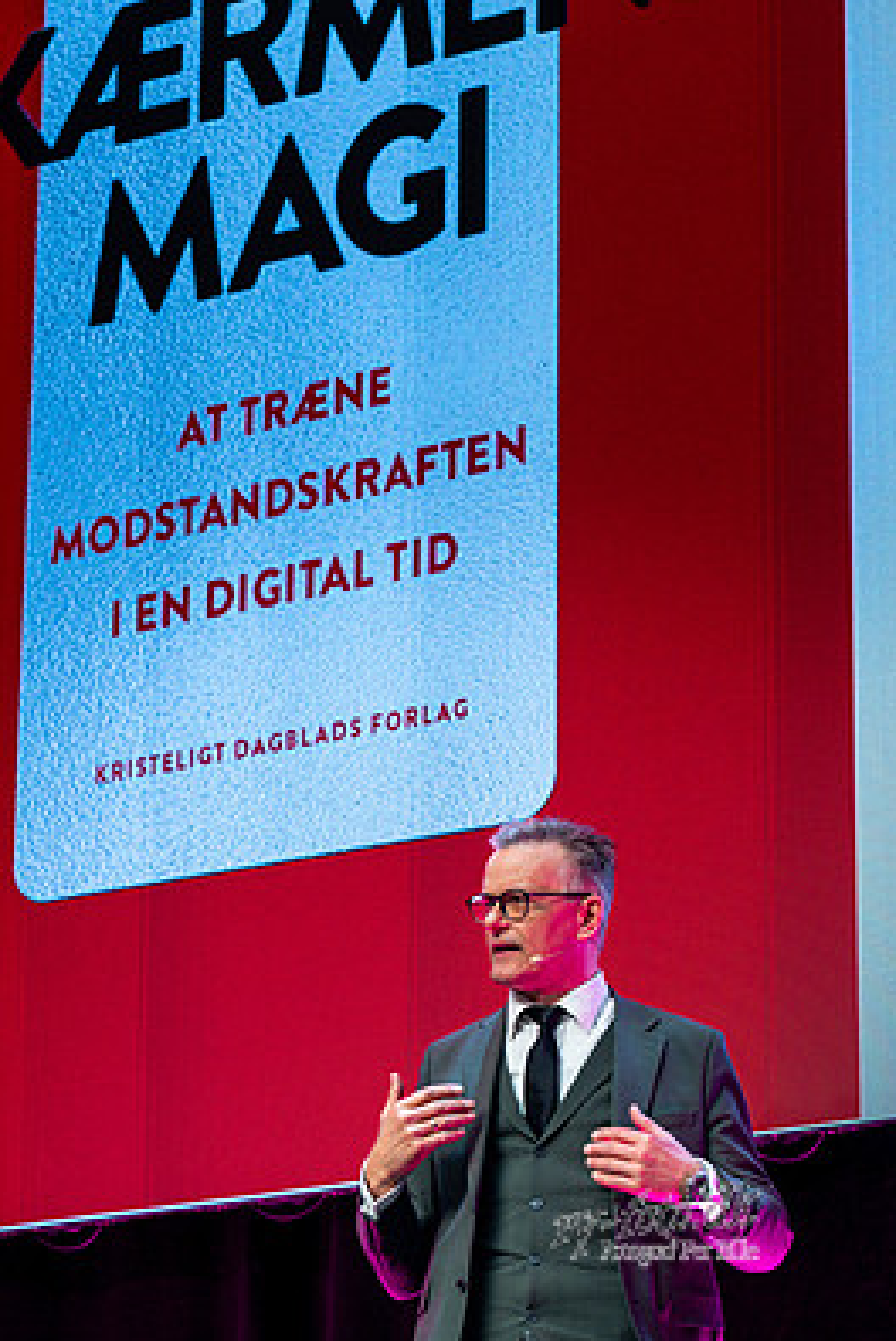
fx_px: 4919
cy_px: 625
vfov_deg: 15.5
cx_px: 475
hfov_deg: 10.4
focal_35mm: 132
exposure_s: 1/200
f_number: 2.8
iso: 200
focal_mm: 116
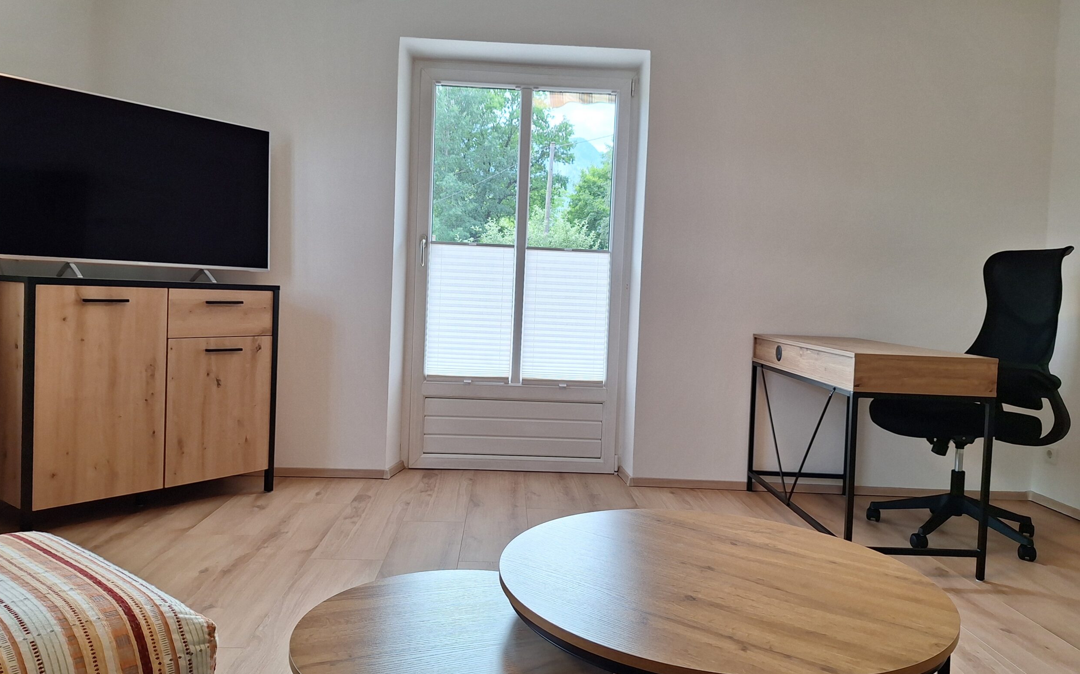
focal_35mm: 25
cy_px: 317
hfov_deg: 72.5
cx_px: 527
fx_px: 736
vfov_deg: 49.2
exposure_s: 1/158
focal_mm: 5.54
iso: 40
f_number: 1.8
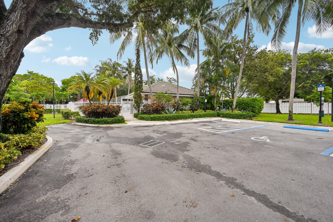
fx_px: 129
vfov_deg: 81.2
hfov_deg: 104.3
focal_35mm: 14
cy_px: 111
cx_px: 166
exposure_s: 1/1250
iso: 4000
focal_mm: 14
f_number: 8
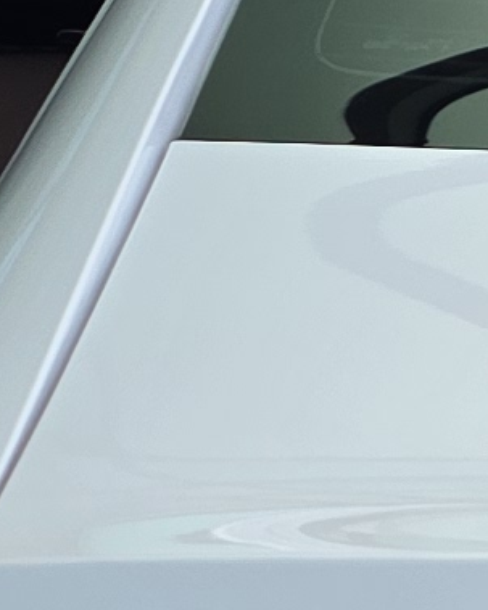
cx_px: 891
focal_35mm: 237
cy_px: 737
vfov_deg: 8.1
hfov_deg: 6.4
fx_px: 4280
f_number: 1.7
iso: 80
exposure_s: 1/1742
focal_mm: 6.25
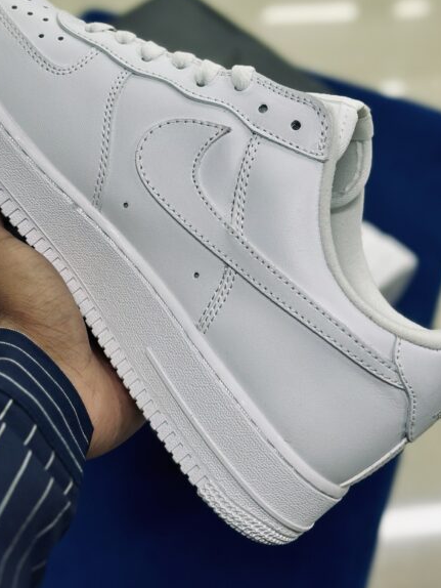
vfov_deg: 24.9
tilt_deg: -48.7
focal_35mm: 78
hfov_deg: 18.9
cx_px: 182
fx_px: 1324
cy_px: 222
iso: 80
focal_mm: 6.86
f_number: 1.78
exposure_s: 1/207
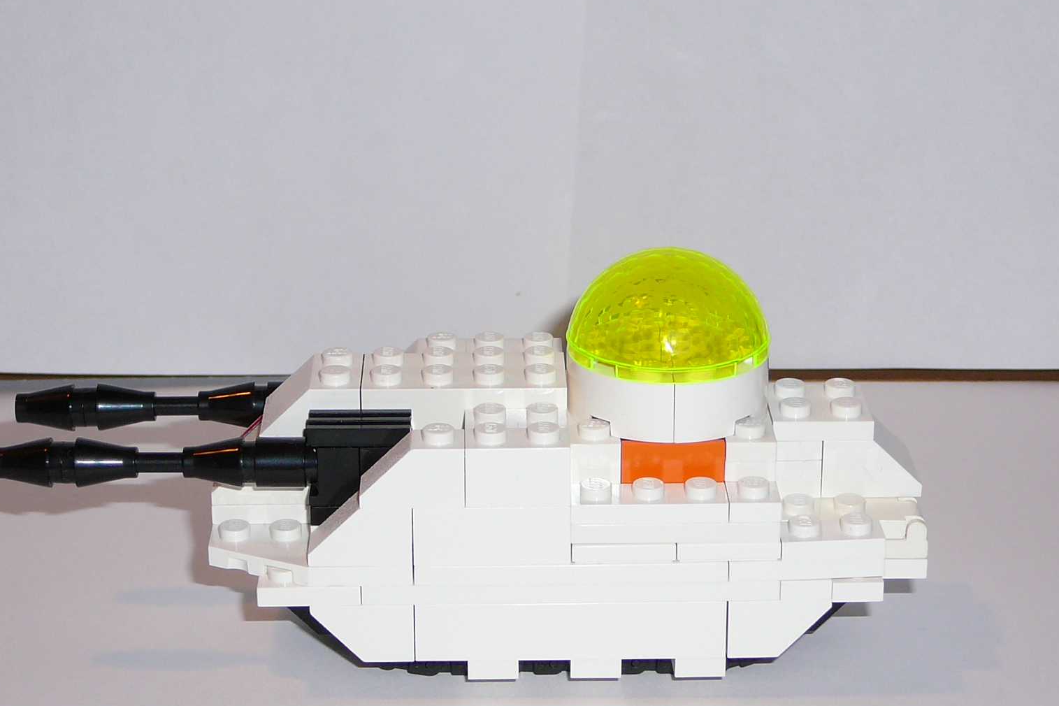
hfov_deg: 22.9
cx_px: 503
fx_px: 2618
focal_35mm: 89
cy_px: 363
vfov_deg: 15.4
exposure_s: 1/30
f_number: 3.6
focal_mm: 9.7
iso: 100
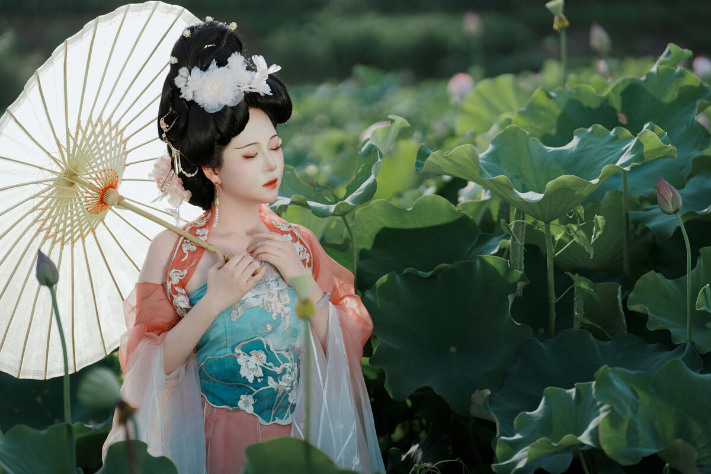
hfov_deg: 14.9
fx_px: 2725
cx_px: 356
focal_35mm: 138
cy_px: 237
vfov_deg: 9.9
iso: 400
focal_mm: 138
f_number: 2.8
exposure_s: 1/3200
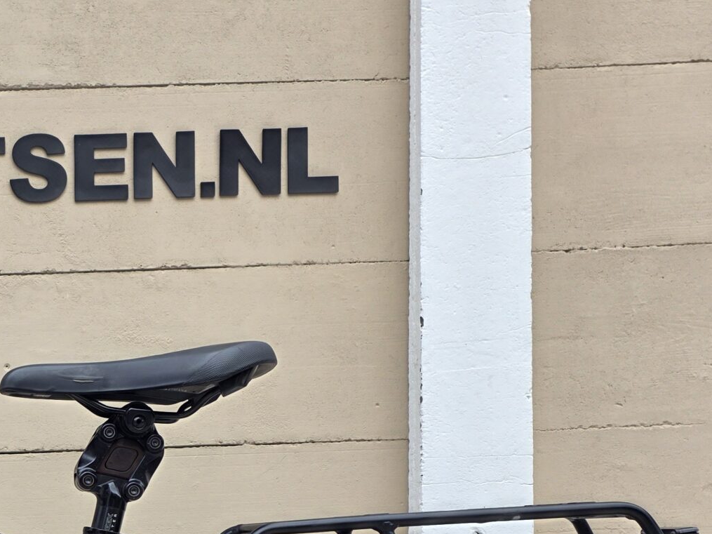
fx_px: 1193
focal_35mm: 58
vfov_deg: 23.4
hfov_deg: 29.6
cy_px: 617
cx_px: -93
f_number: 1.7
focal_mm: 6.25
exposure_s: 1/359
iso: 32
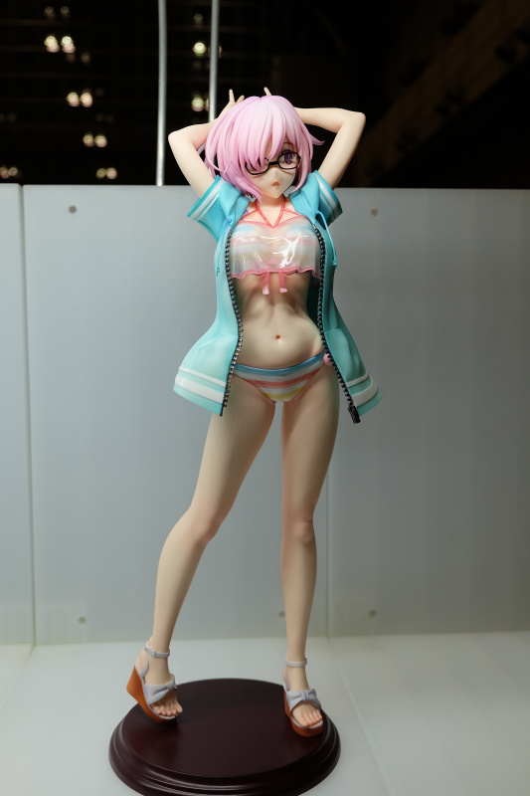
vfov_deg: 54.4
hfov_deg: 37.8
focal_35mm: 35
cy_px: 398
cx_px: 265
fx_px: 773
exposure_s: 1/125
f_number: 4.2
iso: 400
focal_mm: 23.2
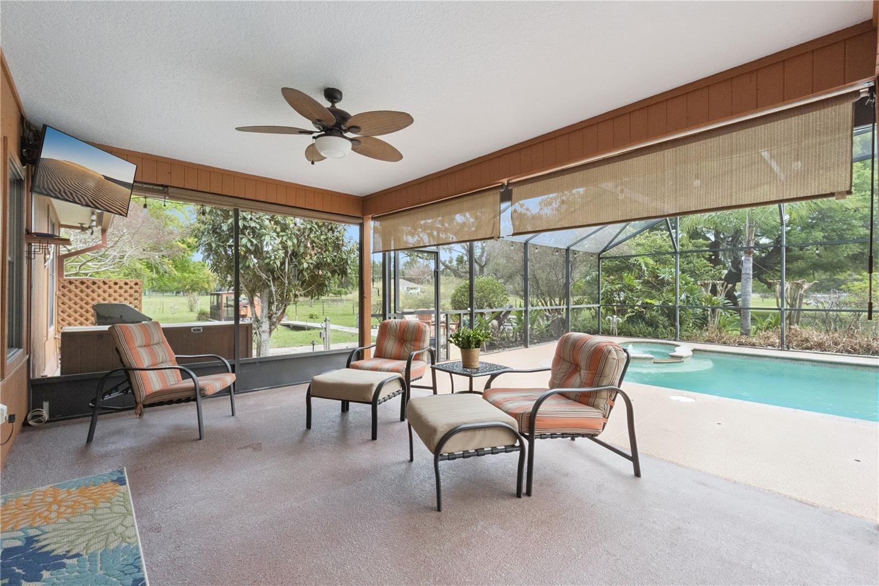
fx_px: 366
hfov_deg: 100.4
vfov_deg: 77.3
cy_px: 293
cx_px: 440
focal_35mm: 15
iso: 1600
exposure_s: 1/350
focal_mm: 10
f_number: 11
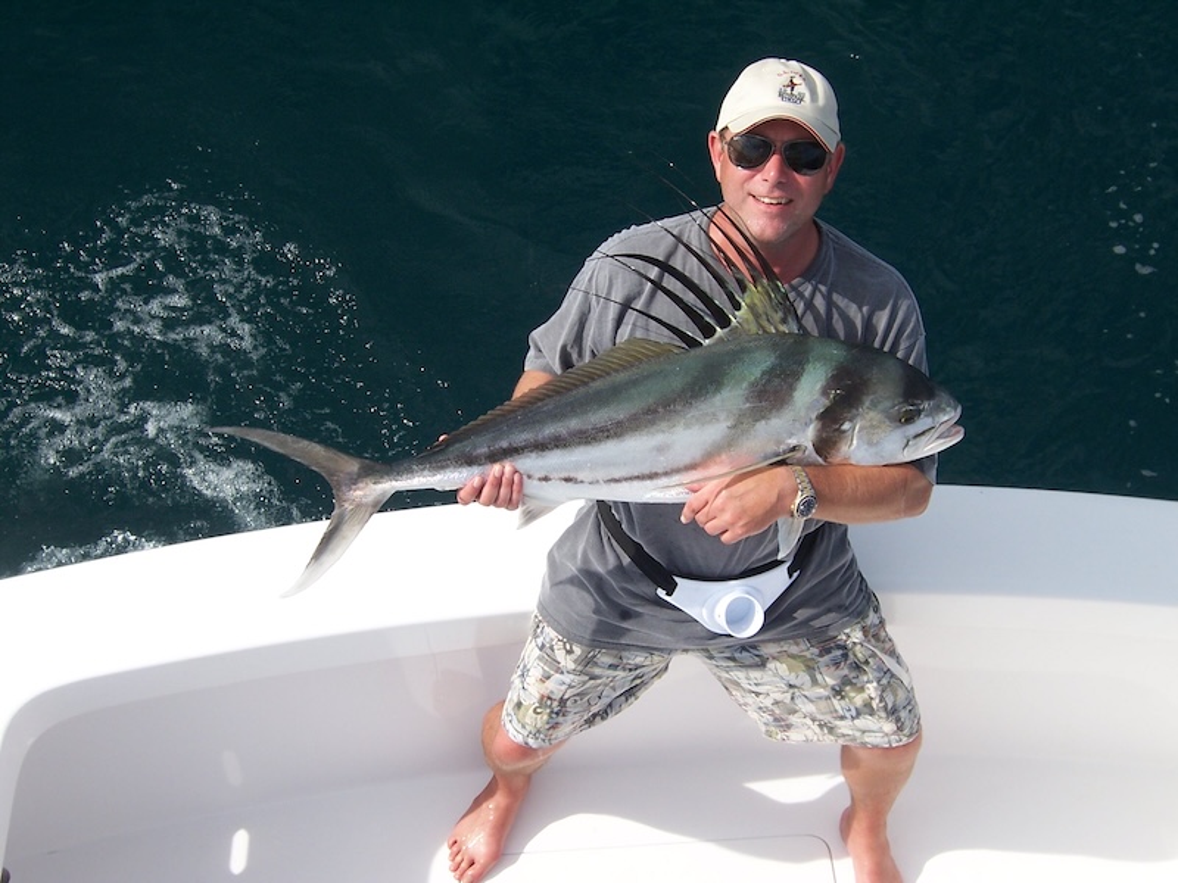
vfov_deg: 24.4
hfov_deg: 32.2
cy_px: 442
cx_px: 589
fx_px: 2042
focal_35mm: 60
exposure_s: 1/750
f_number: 4.8
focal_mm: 10
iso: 80
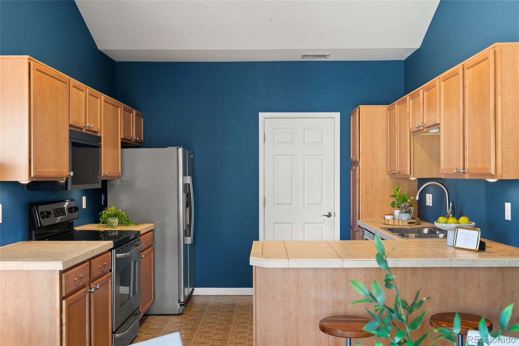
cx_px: 260
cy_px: 173
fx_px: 504
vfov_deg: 37.8
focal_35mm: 35
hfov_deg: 54.4
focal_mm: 35
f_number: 8
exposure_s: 1/1.67
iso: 160
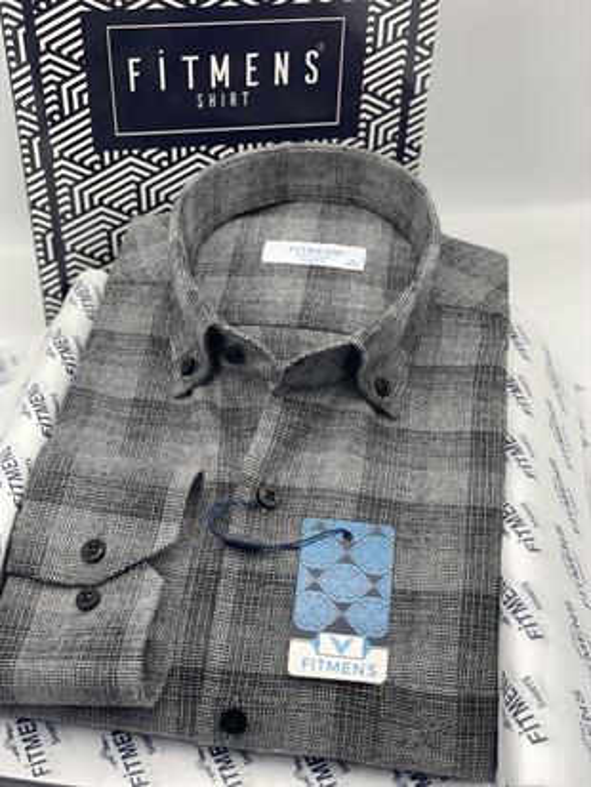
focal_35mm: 52
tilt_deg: -38.8
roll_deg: -0.9
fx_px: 1183
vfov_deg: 36.8
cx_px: 296
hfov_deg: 28.0
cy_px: 394
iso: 50
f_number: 2
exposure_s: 1/100
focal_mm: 6
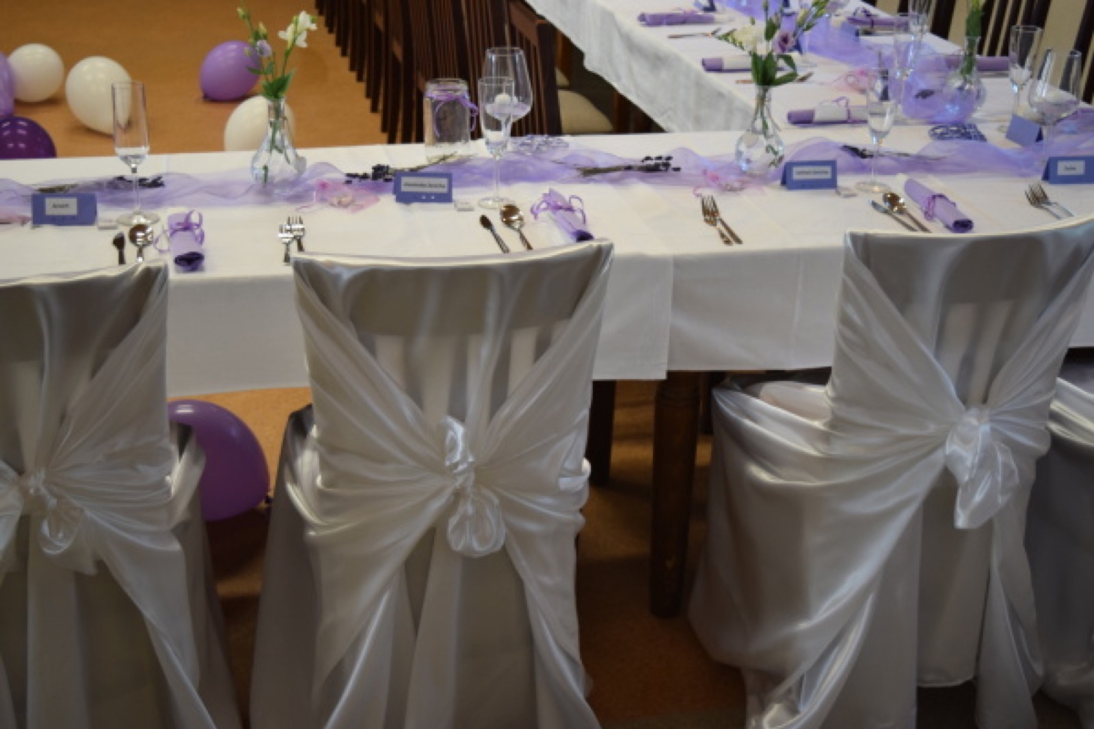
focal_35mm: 51
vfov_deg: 26.5
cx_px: 547
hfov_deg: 38.9
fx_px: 1549
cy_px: 364
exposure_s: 1/60
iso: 560
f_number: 4.5
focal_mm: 34
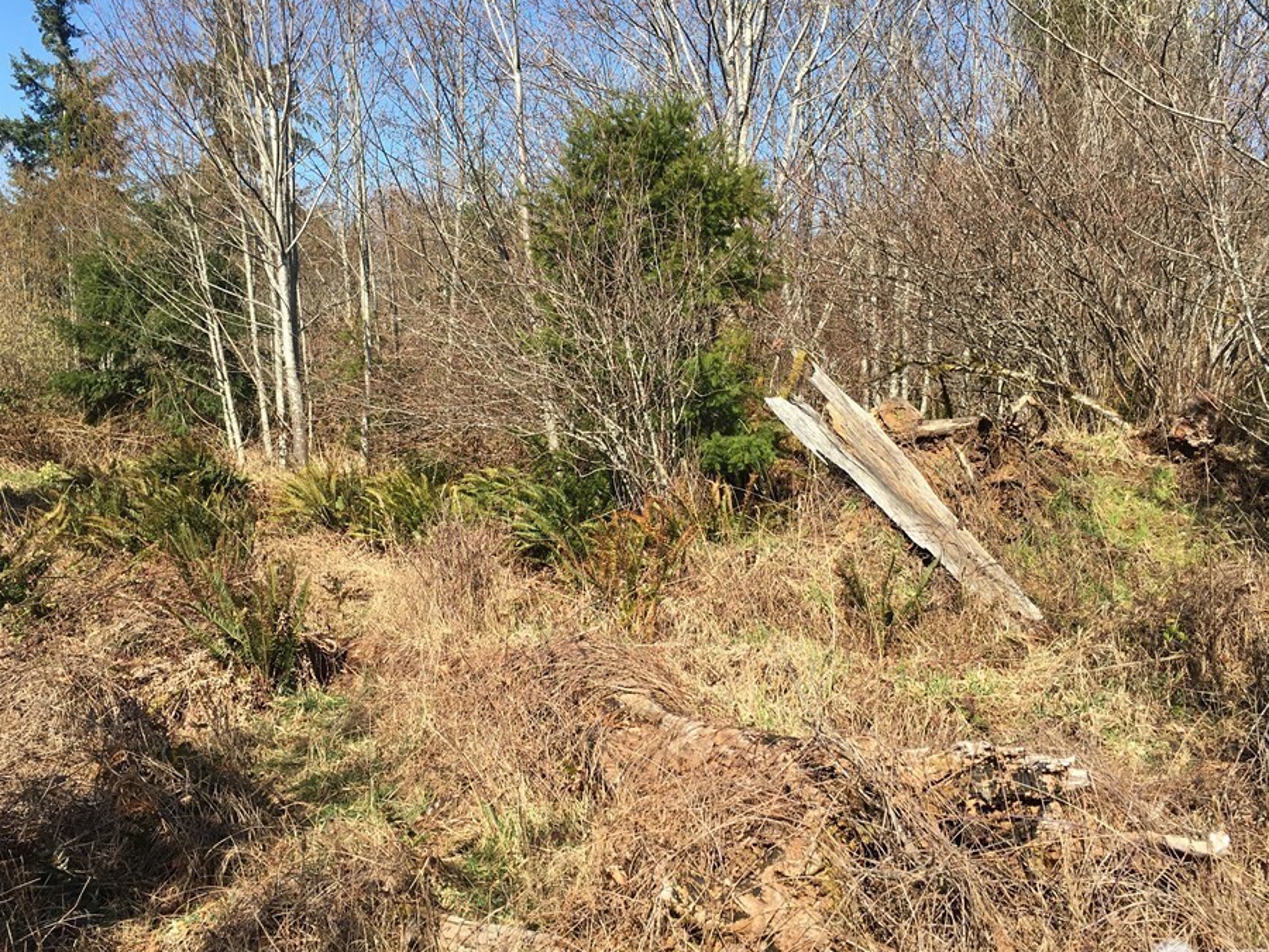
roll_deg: +0.0
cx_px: 670
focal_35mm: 33
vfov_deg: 42.9
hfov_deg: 55.3
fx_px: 1210
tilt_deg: -3.5
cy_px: 463
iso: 25
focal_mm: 4.15
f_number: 2.2
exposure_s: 1/999
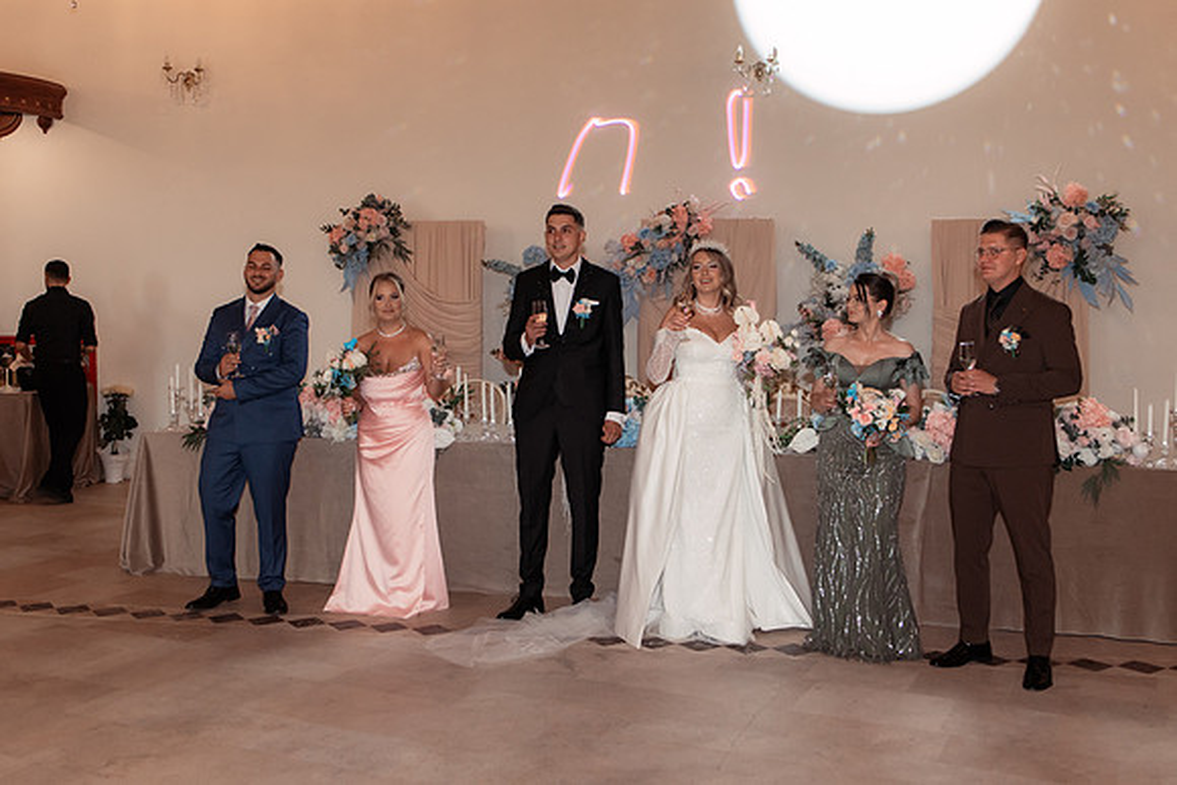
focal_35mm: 38
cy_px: 355
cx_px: 569
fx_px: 1255
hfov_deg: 50.2
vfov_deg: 34.7
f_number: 3.5
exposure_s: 1/250
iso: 1250
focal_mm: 35
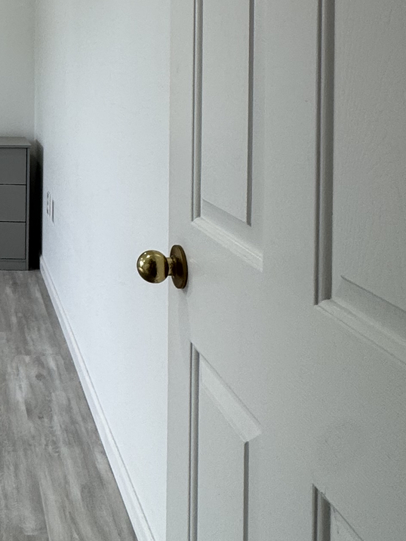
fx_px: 704
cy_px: 61
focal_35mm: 45
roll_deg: -0.2
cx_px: -87
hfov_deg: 28.0
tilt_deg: +0.4
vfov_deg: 39.3
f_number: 2.2
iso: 50
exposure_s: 1/120
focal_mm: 2.22
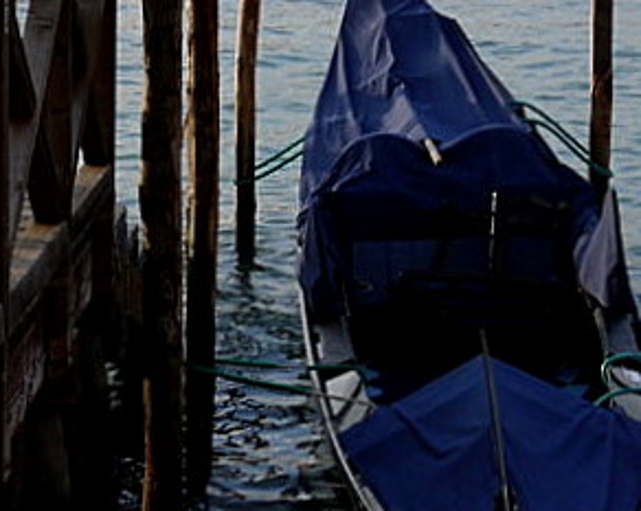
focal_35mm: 120
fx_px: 2274
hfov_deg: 15.1
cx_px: -244
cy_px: 0
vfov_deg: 12.7
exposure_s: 1/60
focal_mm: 14
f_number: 10
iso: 100
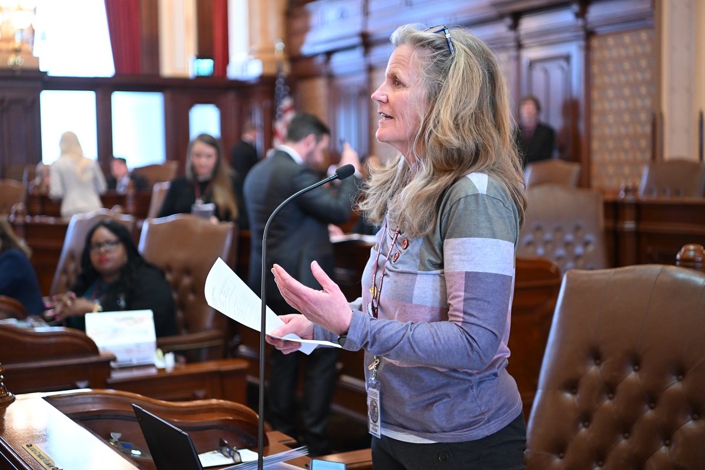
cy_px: 235
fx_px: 1077
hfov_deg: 36.2
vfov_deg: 24.6
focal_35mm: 55
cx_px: 352
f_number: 2.8
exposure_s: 1/200
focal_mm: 55
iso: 3200
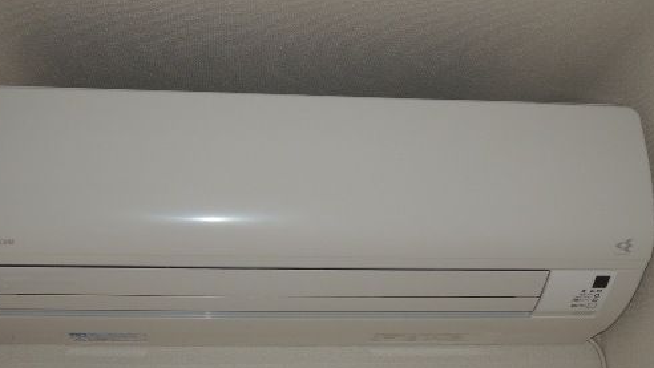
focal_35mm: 51
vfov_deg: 23.5
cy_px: 215
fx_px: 885
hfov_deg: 40.5
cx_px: 299
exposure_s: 1/30
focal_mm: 7.2
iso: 200
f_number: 3.3
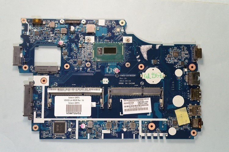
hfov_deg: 46.5
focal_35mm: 42
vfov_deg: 31.8
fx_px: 267
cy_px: 76
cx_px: 114
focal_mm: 28
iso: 100
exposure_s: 1/6
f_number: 8
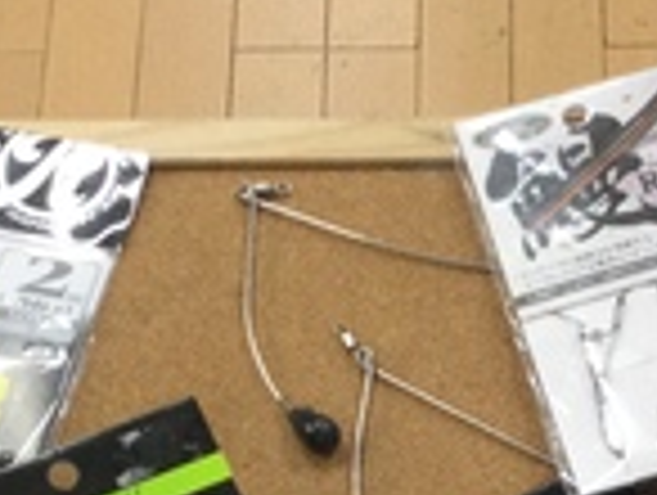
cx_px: 644
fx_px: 2414
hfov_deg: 15.2
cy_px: 810
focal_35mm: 127
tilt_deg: -63.6
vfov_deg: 11.1
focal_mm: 3.3
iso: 40
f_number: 2.4
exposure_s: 1/30
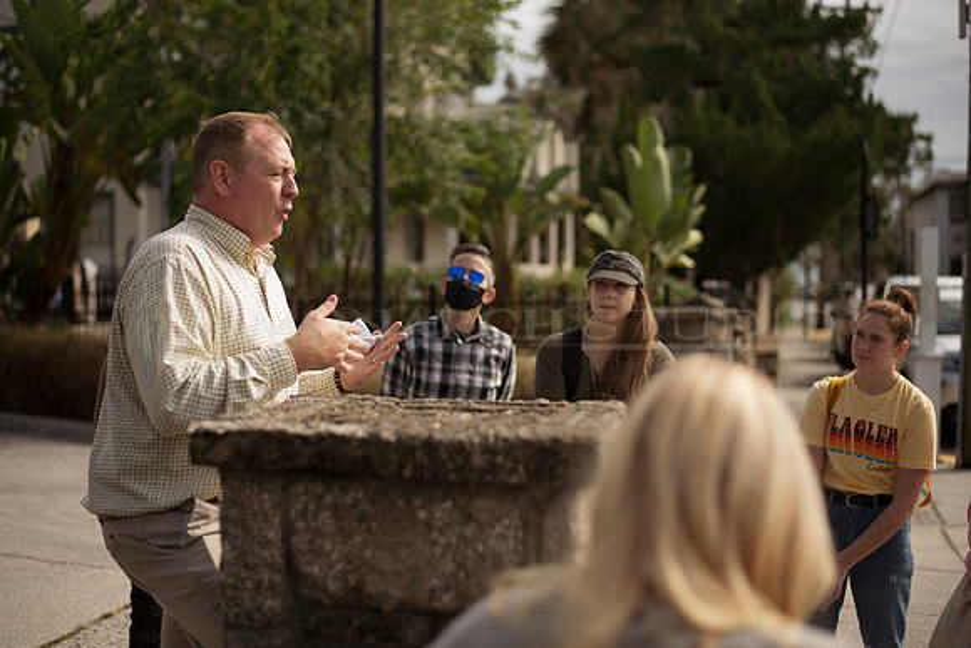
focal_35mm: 50
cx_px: 486
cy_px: 324
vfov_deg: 27.0
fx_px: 1349
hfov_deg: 39.6
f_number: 2.2
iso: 31
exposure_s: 1/800
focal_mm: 50
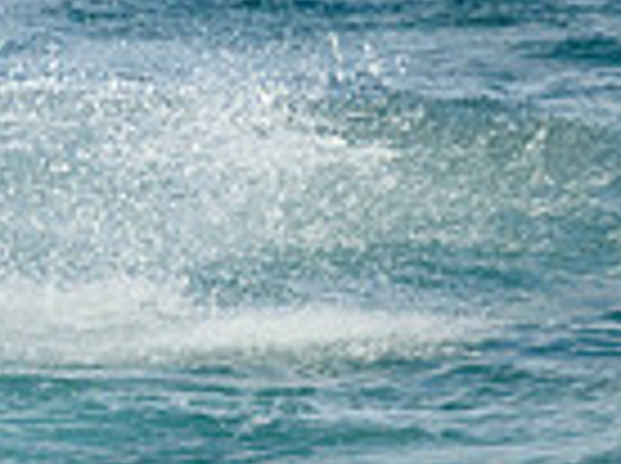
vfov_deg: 0.5
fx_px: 57970
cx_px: -603
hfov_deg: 0.6
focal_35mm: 3237
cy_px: 187
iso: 1400
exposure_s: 1/1600
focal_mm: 800
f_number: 11
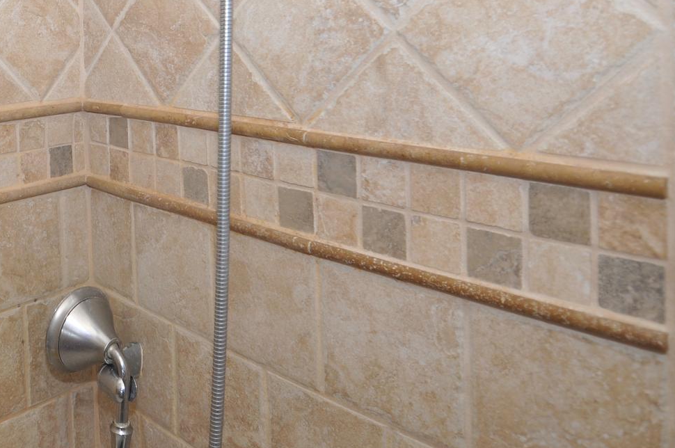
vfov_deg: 32.5
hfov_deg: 45.2
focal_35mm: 38
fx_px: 712
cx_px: 47
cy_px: 14
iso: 250
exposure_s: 1/60
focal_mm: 12
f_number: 4
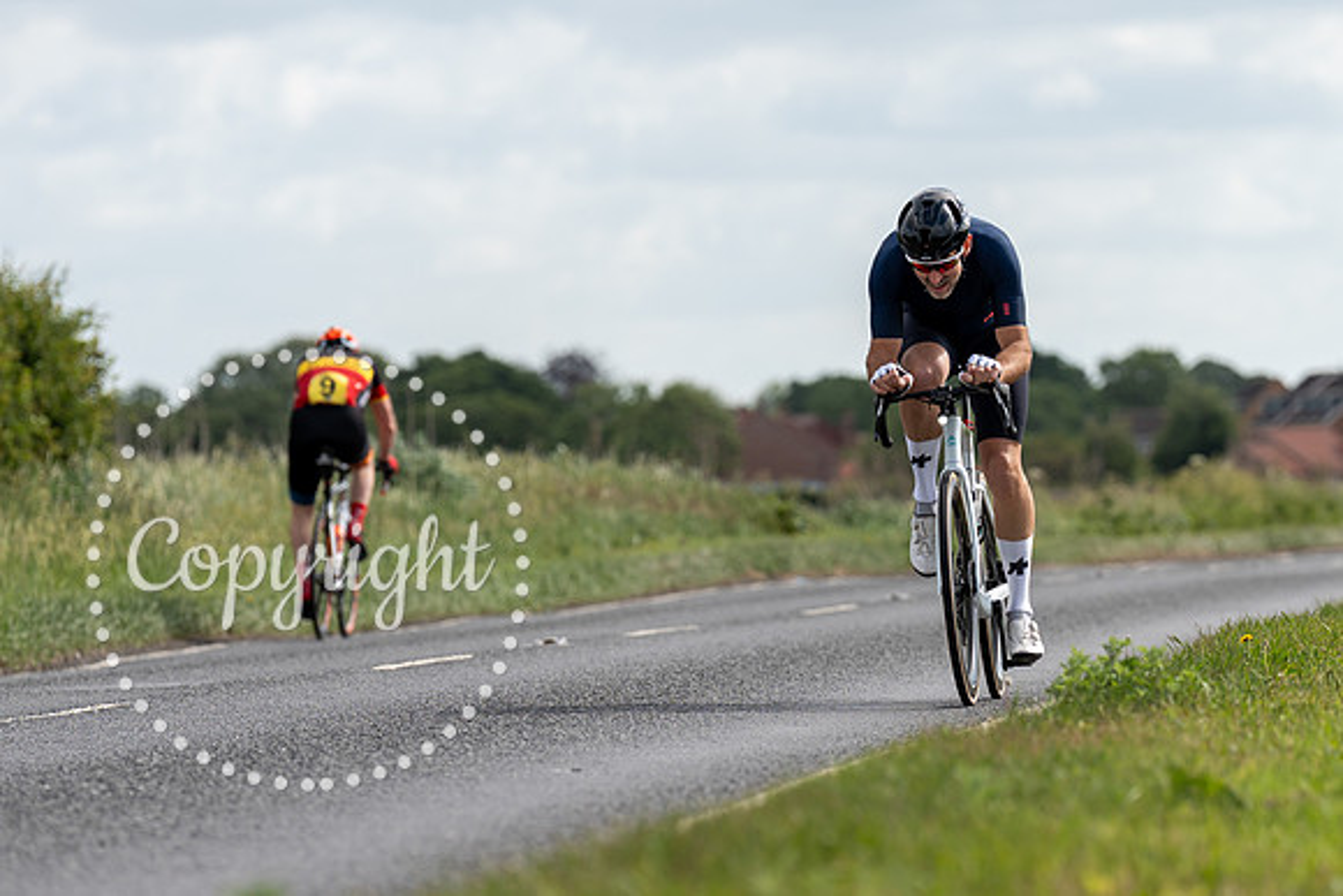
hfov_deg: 7.6
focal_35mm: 270
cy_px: 446
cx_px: 1015
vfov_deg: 5.1
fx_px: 10058
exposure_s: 1/1000
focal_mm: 153
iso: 100
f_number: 3.5
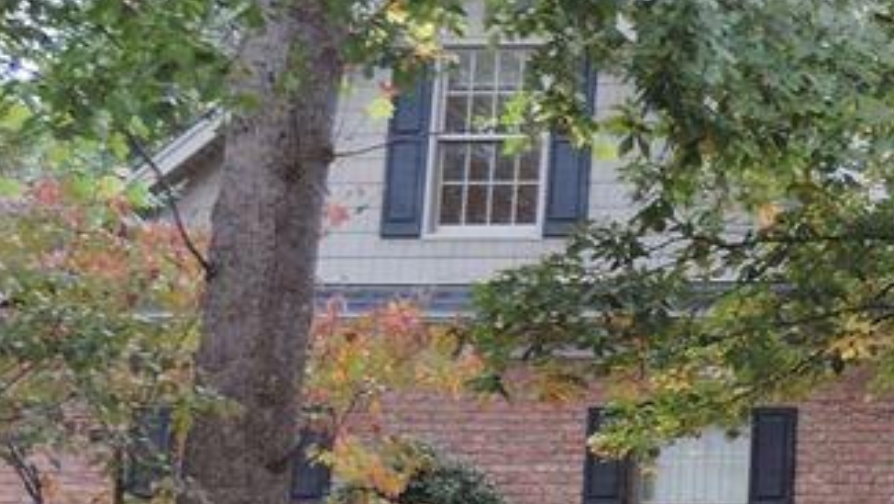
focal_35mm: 103
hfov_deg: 18.4
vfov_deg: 11.8
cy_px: 248
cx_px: 1340
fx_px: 2442
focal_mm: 5.3
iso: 180
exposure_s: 1/30
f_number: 3.1
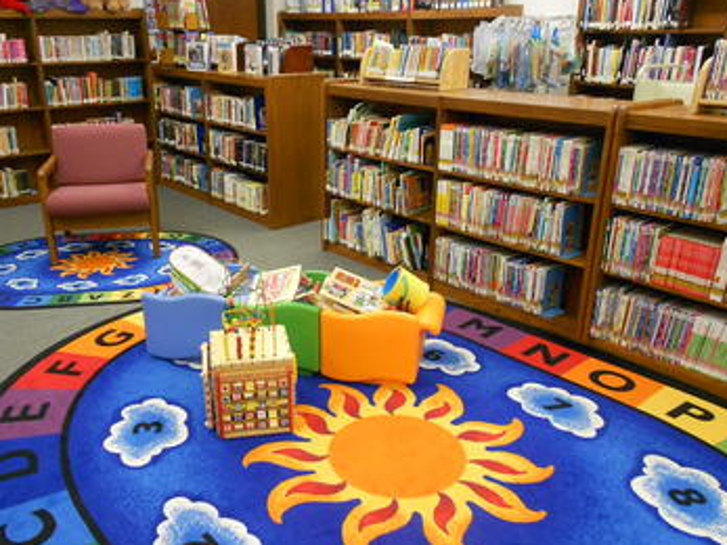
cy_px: 268
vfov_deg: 46.8
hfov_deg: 59.9
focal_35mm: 30
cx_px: 335
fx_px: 630
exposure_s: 1/30
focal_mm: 4.6
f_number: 3.2
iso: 320
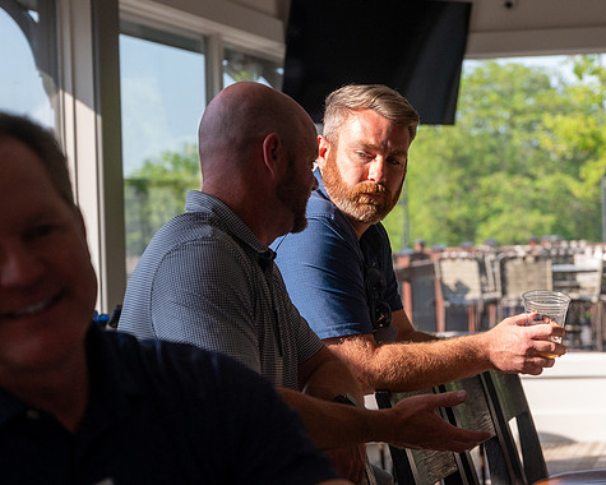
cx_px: 450
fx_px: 1578
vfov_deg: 17.4
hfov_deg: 21.6
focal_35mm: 88
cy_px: 186
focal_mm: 57
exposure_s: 1/3200
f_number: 4
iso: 1600
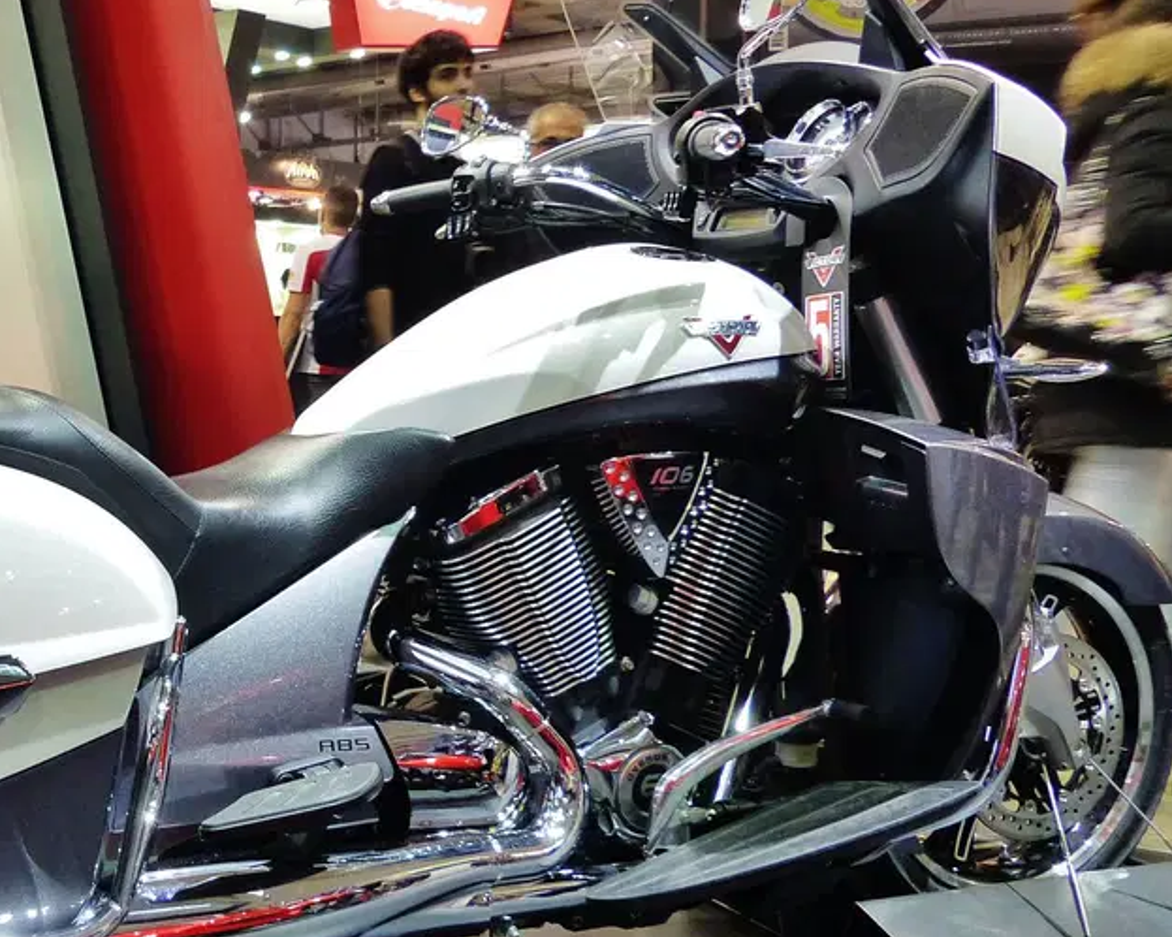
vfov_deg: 32.0
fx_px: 1630
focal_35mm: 47
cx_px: 164
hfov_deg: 37.5
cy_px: 529
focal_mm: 4.5
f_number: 2.8
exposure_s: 1/25
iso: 400
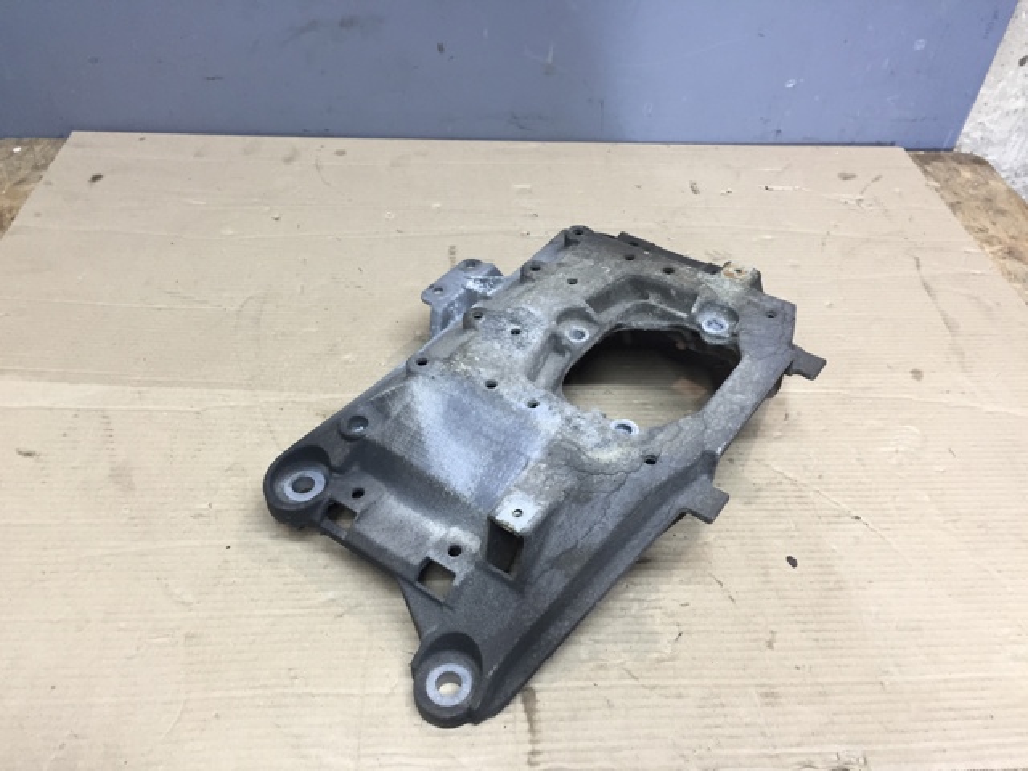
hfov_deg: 61.7
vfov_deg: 48.2
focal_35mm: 29
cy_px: 386
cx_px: 514
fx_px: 861
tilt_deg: -41.2
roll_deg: -5.0
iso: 80
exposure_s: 1/33
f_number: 2.2
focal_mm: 4.15
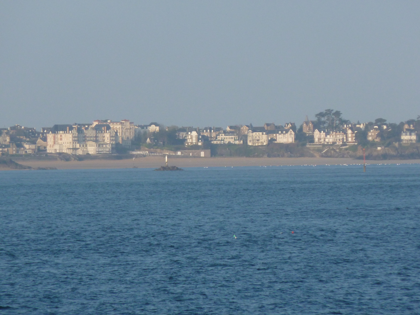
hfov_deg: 5.0
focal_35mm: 399
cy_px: 158
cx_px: 210
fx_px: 4841
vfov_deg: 3.7
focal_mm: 49.2
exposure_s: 1/500
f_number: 4.9
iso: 160
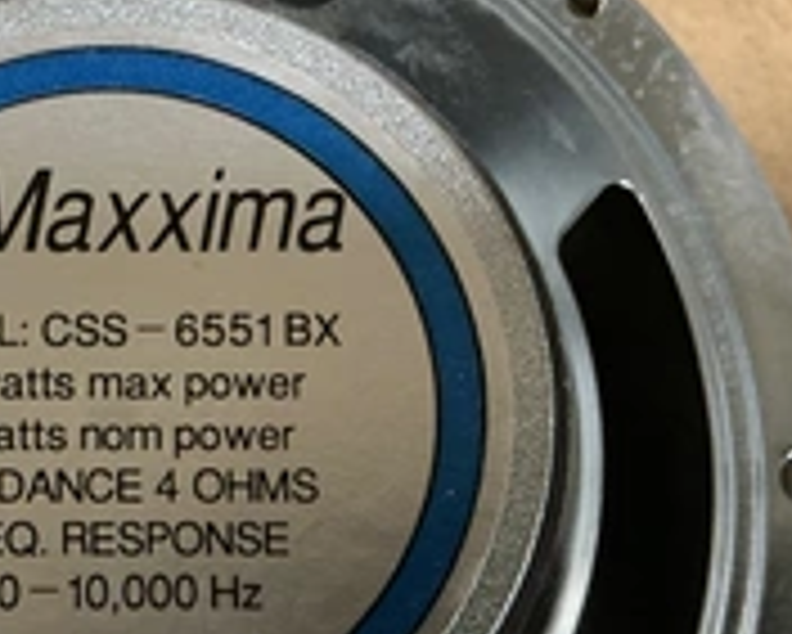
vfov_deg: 24.3
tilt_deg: -83.0
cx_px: 90
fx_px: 1454
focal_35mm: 62
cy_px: 481
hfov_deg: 29.3
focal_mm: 3
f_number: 1.8
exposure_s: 1/40
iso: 250
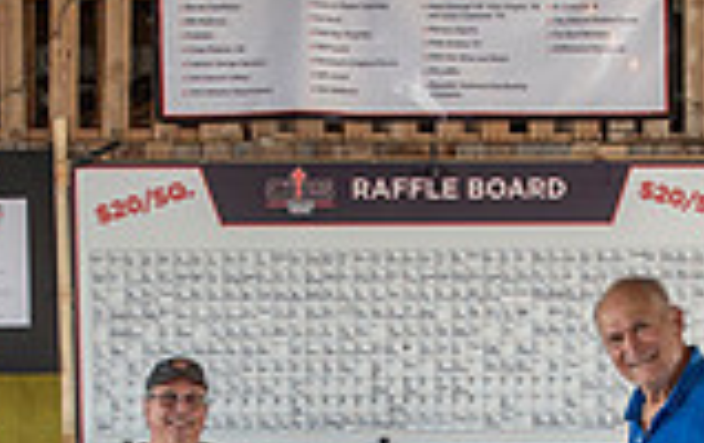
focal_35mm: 115
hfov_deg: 18.0
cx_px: 474
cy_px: 563
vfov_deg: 11.2
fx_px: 2210
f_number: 5
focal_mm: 31
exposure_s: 1/60
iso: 200
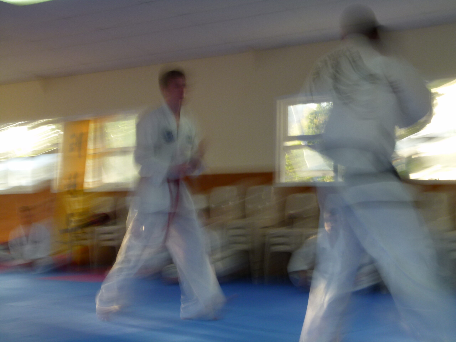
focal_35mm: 60
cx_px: 228
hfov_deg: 32.2
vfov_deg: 24.4
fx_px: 790
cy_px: 171
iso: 100
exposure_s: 1/4
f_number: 8
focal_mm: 10.8
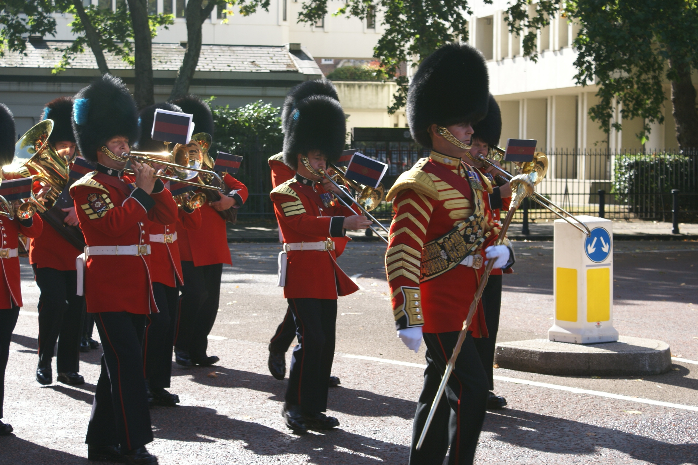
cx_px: 349
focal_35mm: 90
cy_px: 232
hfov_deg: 22.6
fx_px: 1745
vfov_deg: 15.2
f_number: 7.1
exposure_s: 1/160
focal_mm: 60
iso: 100
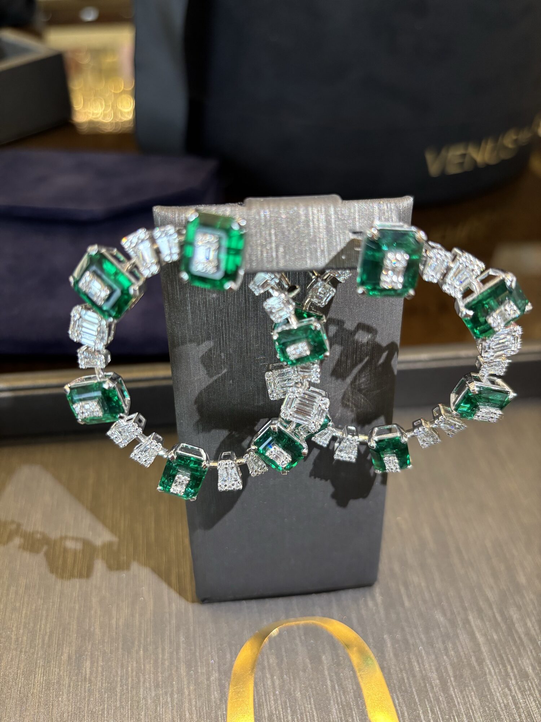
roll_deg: -1.5
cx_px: 270
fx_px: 542
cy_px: 361
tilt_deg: -43.7
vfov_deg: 67.3
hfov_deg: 53.1
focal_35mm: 26
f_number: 1.6
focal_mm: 5.96
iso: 250
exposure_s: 1/60
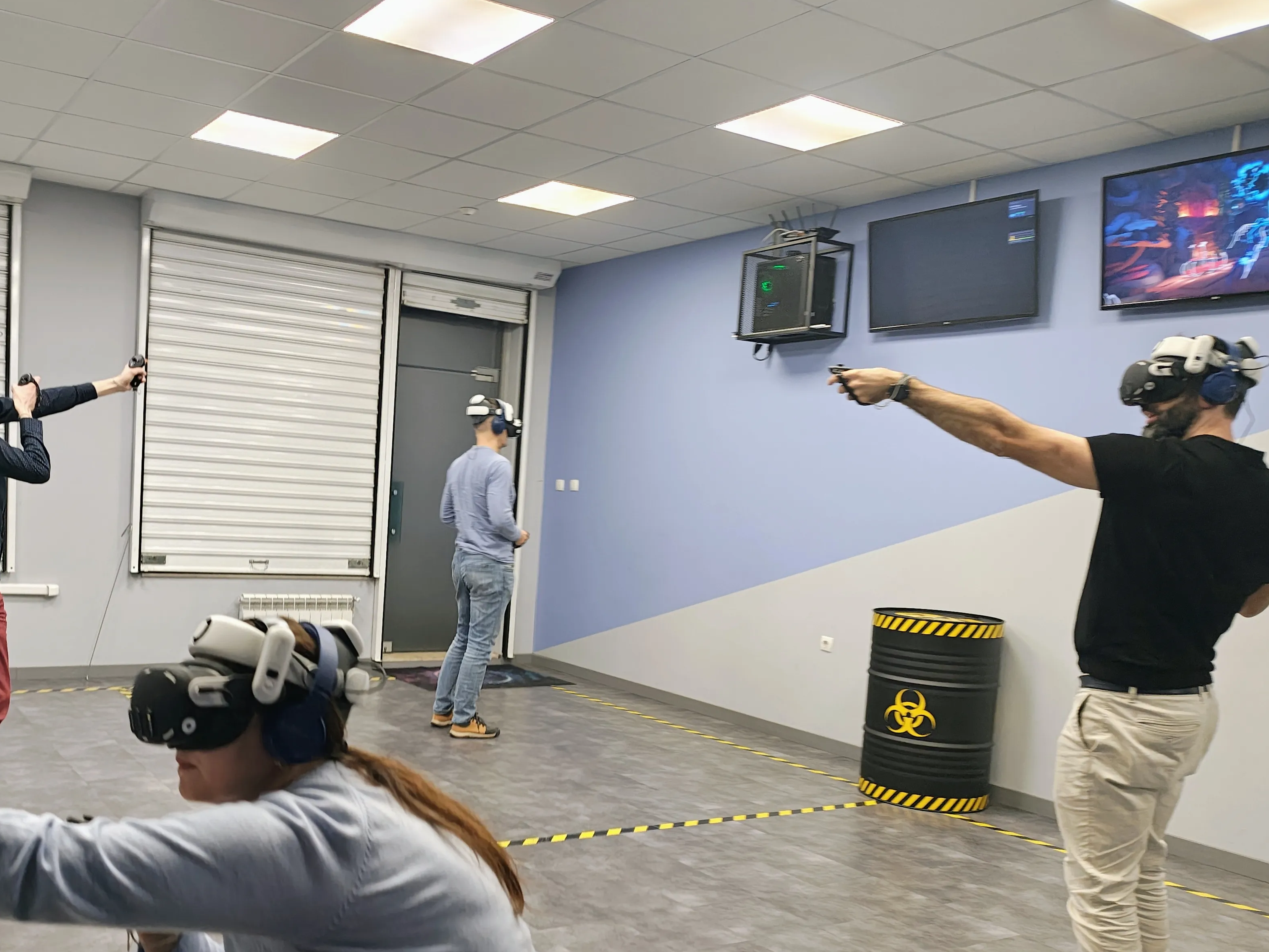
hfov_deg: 58.9
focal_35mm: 30
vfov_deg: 46.3
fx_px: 1100
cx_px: 445
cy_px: 604
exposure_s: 1/100
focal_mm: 6.57
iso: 994
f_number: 1.6
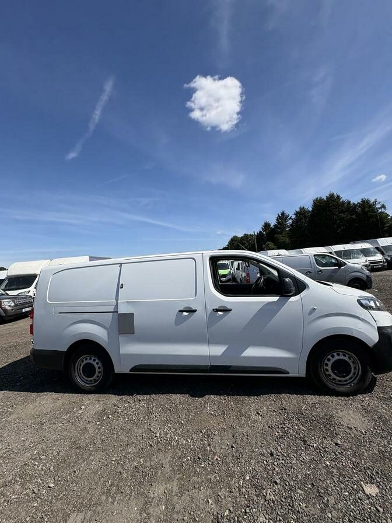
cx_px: 196
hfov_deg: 85.7
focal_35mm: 14
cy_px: 262
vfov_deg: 102.1
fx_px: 211
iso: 50
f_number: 2.2
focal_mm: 2.22
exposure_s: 1/2874
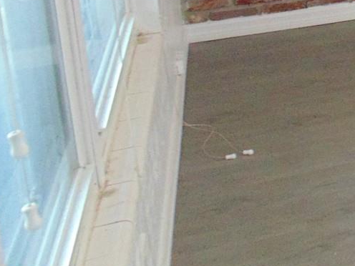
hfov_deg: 22.0
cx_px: 554
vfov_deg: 18.4
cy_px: -131
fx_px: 728
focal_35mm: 71
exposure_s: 1/40
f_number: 3.1
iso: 500
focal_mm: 4
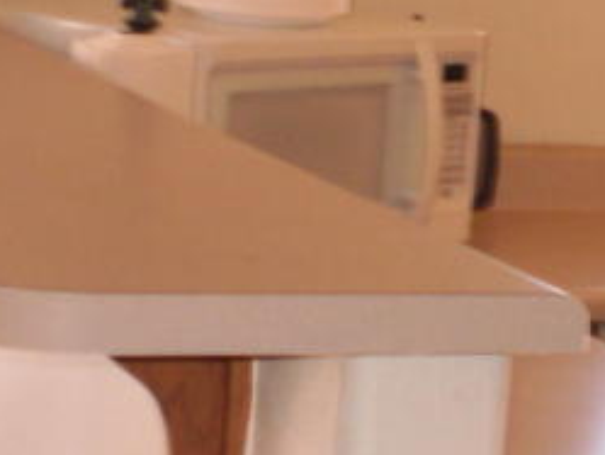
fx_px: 2728
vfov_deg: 9.5
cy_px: 148
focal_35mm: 156
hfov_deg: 12.7
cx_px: 338
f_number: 3.1
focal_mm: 6.3
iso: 125
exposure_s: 1/30
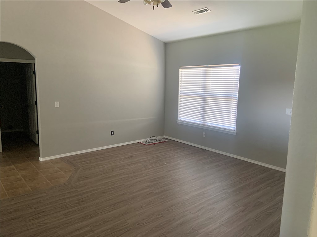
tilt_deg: -7.9
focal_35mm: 26
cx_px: 158
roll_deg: -1.5
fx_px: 238
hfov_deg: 67.3
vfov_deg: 53.1
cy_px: 118
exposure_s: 1/60
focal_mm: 4.25
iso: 400
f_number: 1.8
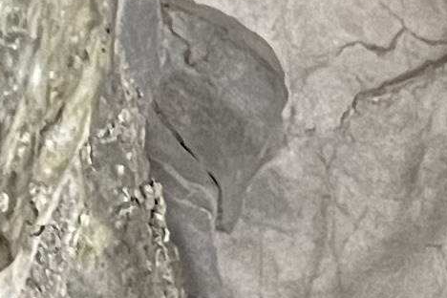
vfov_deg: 5.5
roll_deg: +1.0
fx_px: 2868
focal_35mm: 231
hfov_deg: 8.4
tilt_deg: +25.0
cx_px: 905
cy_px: 934
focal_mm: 5.7
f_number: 1.5
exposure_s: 1/40
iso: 640
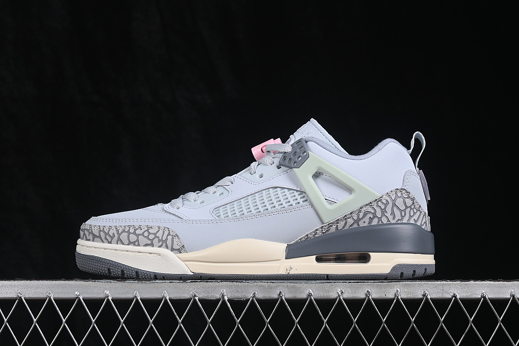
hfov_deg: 27.0
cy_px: 173
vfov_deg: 18.2
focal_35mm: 75
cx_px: 260
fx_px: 1081
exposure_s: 1/80
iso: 160
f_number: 8
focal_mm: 50
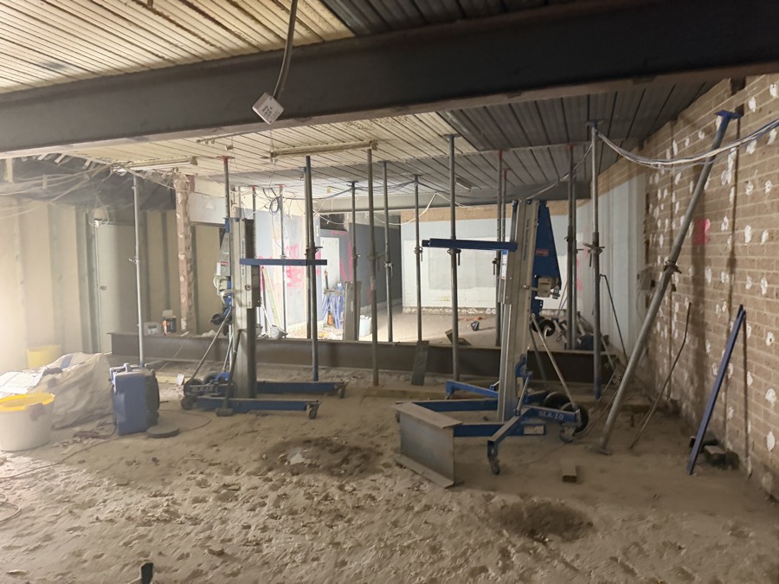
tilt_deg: -2.9
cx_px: 390
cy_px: 292
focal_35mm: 24
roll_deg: +1.1
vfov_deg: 56.8
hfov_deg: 71.6
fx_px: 540
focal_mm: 6.76
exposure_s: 1/33
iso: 640
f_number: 1.78
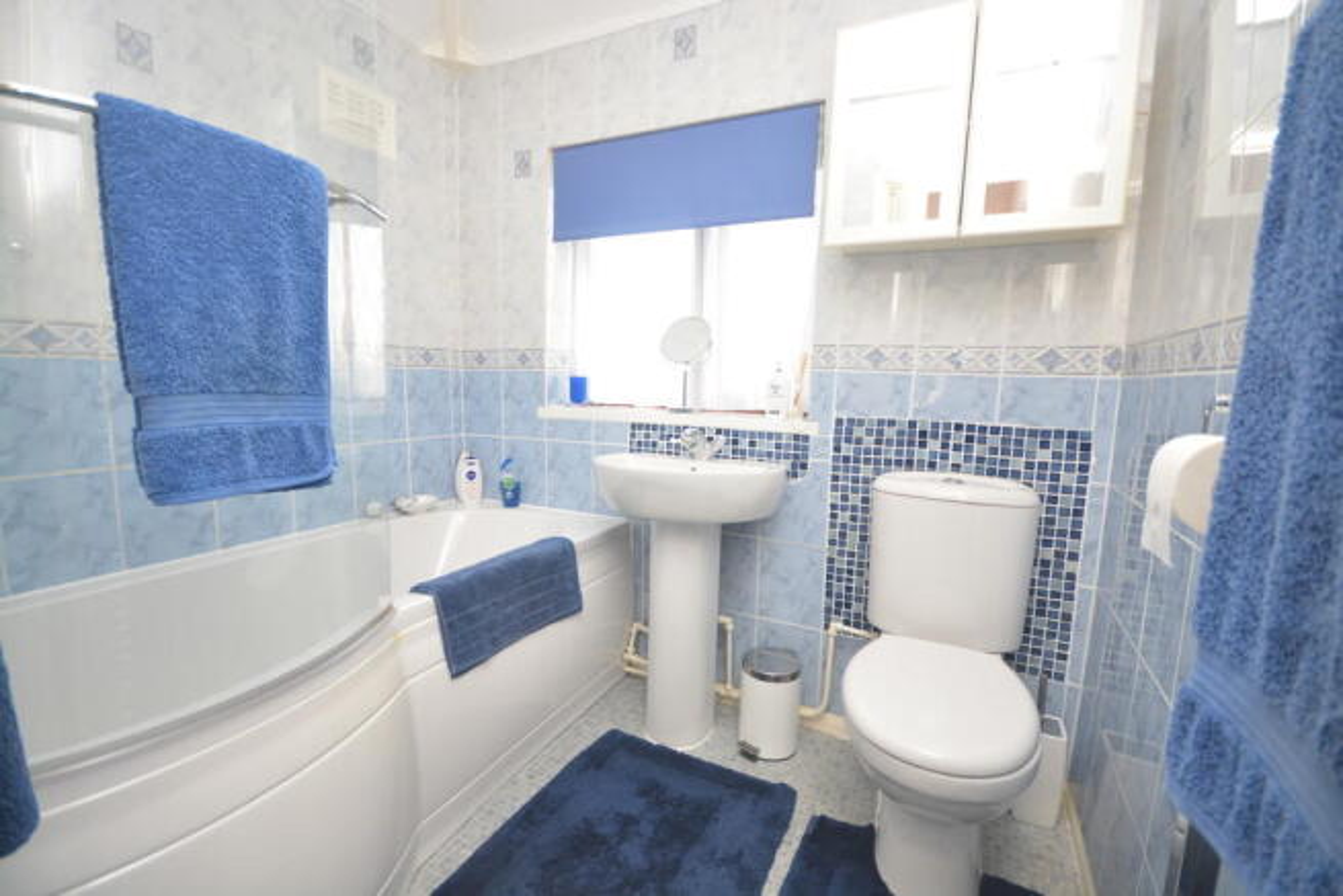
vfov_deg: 77.4
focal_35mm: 15
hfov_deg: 100.4
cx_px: 672
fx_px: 560
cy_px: 448
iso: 400
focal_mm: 10
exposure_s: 1/80
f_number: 4
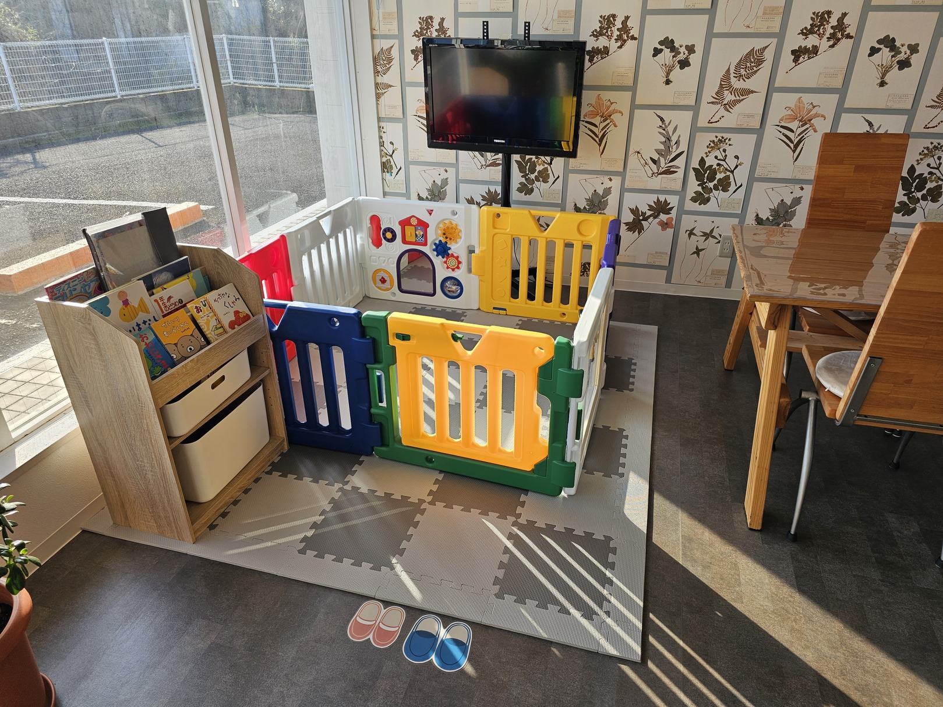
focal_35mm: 23
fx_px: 627
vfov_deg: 58.9
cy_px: 354
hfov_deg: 73.9
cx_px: 472
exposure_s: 1/180
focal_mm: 6.3
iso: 12
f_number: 1.7
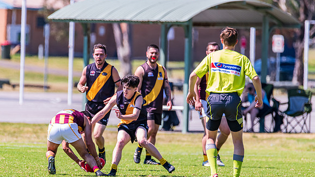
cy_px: 113
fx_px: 6626
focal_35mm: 793
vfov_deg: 1.5
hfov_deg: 2.7
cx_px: 135
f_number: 8
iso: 800
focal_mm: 600
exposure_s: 1/1250
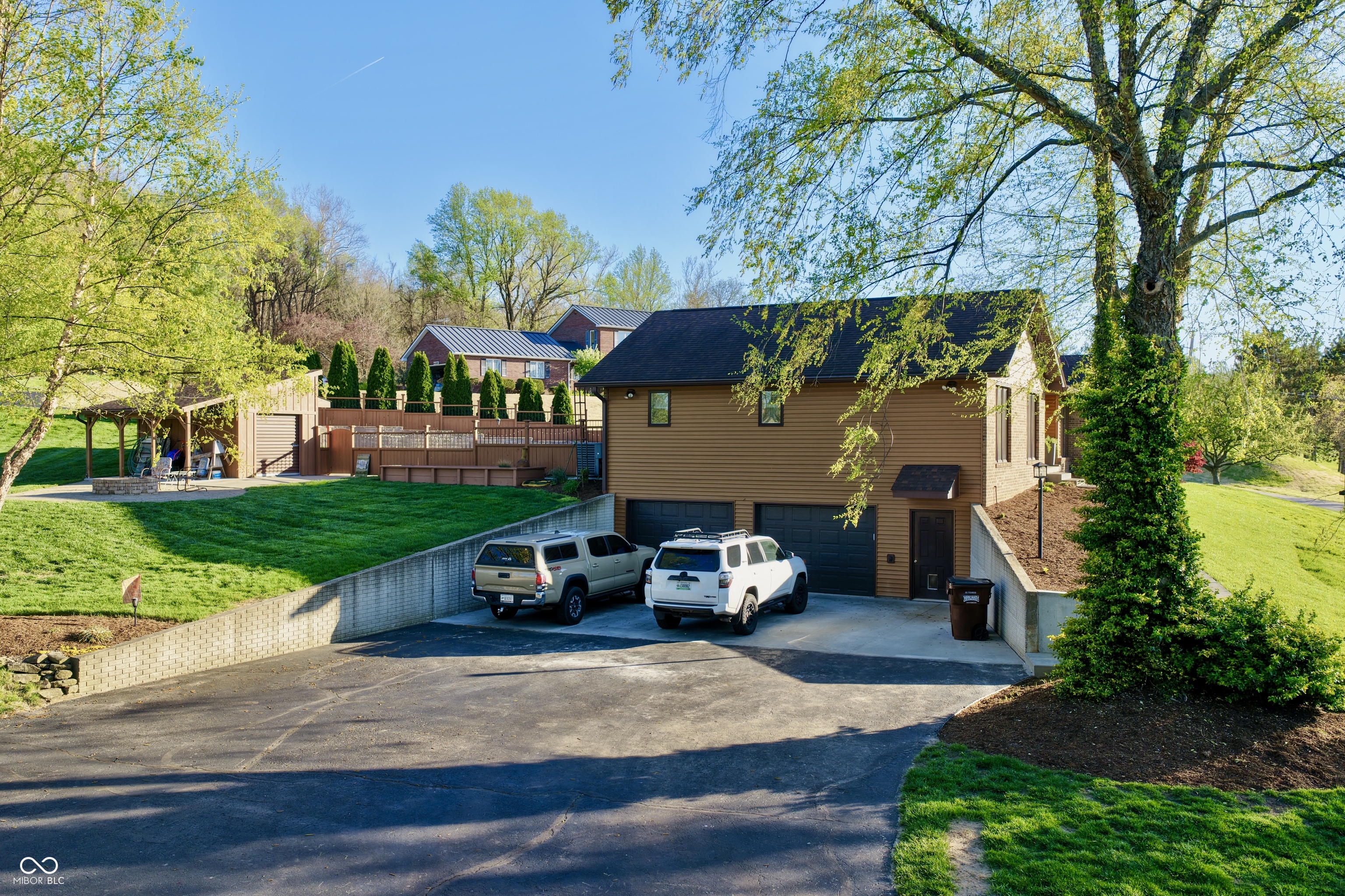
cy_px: 448
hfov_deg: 65.5
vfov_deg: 46.4
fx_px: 1046
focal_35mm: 28
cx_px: 672
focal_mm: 14.45
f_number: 2.8
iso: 100
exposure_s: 1/320
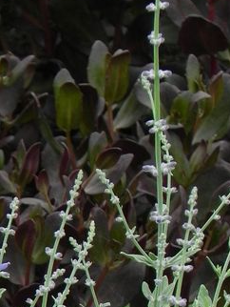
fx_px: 5423
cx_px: -20
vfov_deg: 3.2
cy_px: 352
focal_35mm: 613
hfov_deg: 2.4
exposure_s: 1/200
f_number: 5
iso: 160
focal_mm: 44
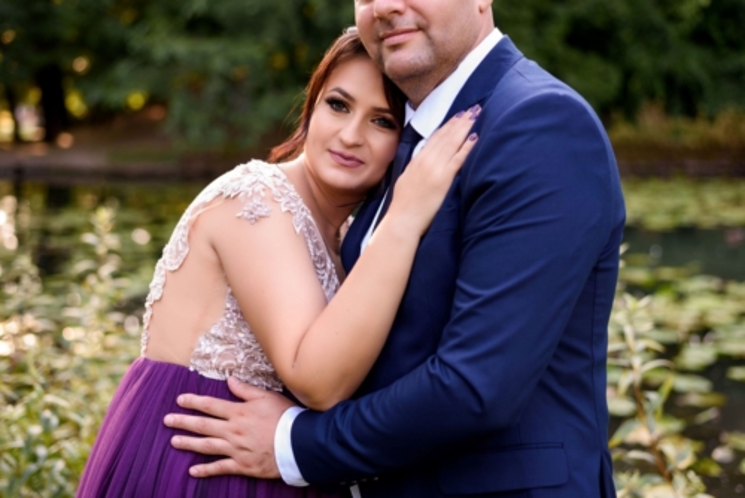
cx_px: 372
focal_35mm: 50
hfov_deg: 39.6
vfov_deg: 27.0
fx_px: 1035
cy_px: 249
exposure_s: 1/320
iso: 500
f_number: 2.8
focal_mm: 50
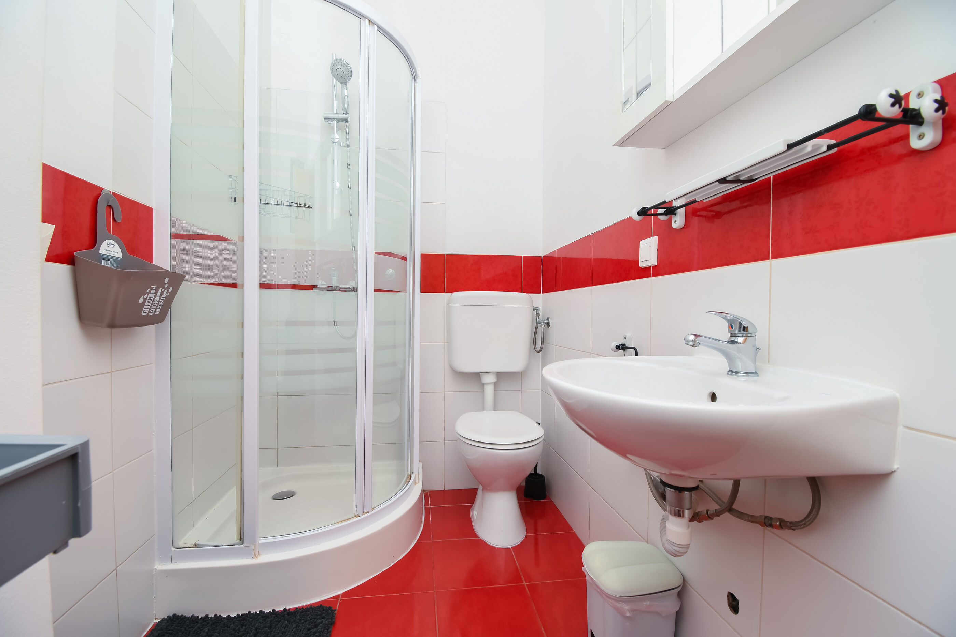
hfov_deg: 100.4
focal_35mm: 15
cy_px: 318
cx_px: 478
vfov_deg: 77.3
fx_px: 398
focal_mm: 10
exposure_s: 1/100
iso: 160
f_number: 8
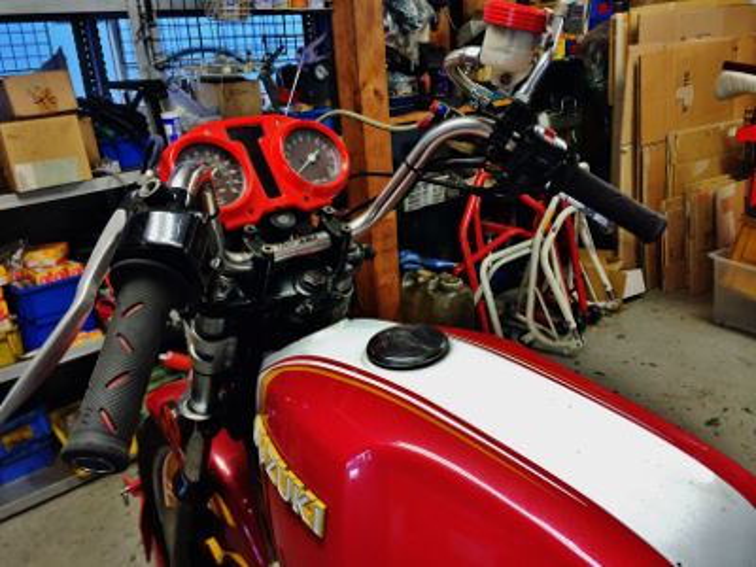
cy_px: 284
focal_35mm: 30
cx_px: 378
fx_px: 655
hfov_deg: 60.0
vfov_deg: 46.8
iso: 100
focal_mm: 4.12
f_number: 2.2
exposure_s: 1/30
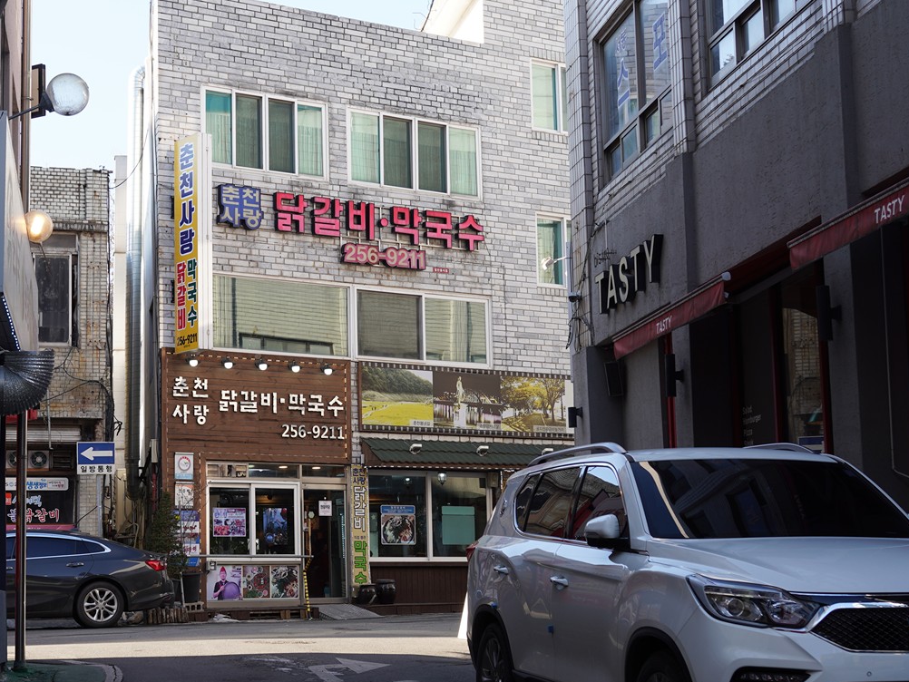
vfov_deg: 20.7
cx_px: 377
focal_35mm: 71
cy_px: 328
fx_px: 1865
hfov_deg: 27.4
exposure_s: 1/100
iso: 100
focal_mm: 37
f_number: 6.3
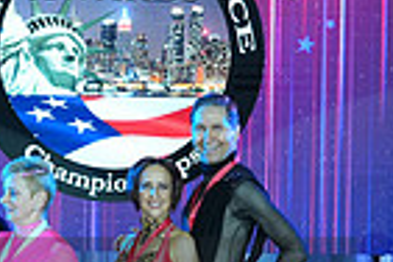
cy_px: 311
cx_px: 53
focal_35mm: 123
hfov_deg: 16.5
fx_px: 1343
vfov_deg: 11.0
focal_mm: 30
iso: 2500
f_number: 4
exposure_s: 1/400
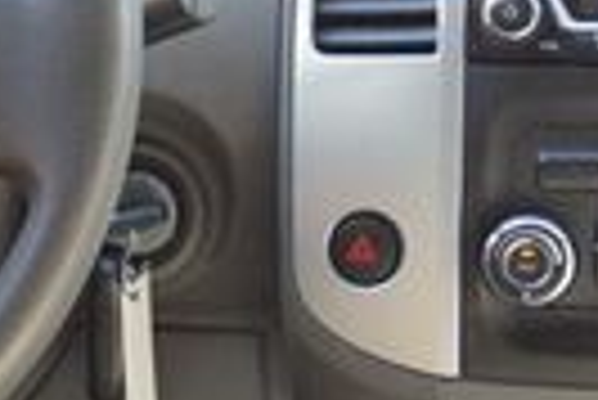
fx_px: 2750
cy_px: 252
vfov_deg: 8.3
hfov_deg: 12.3
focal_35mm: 165
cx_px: 36
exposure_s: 1/60
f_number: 4.5
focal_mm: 23
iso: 640
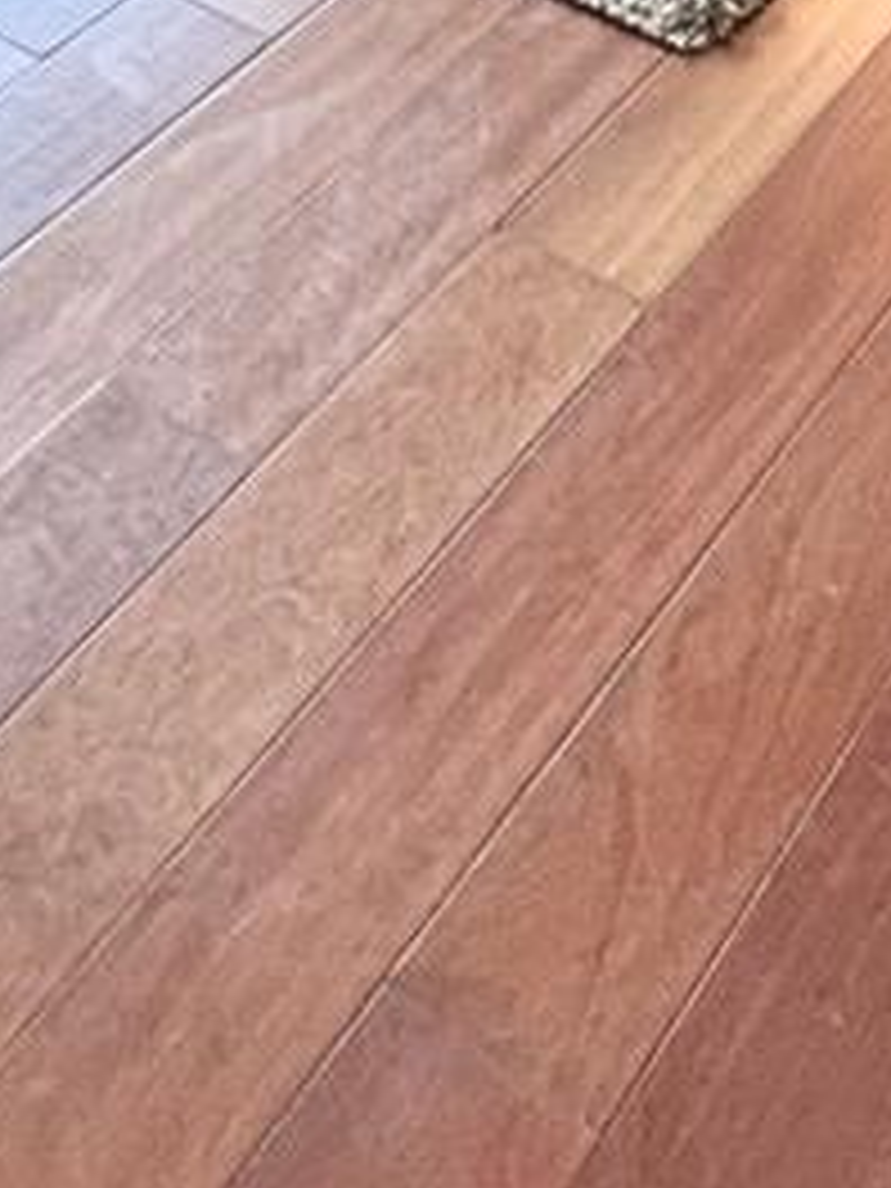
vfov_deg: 21.6
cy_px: -932
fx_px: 2025
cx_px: 1134
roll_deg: -0.8
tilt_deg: -19.7
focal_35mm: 59
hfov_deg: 22.4
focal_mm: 1.57
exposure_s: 1/60
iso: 250
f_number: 1.8
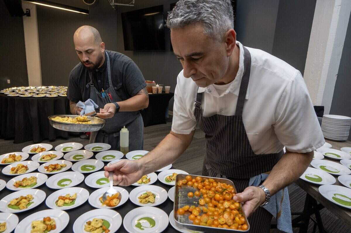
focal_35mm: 24
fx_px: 234
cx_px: 176
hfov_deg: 73.8
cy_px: 116
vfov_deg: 53.1
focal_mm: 16
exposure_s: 1/125
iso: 400
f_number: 4.5
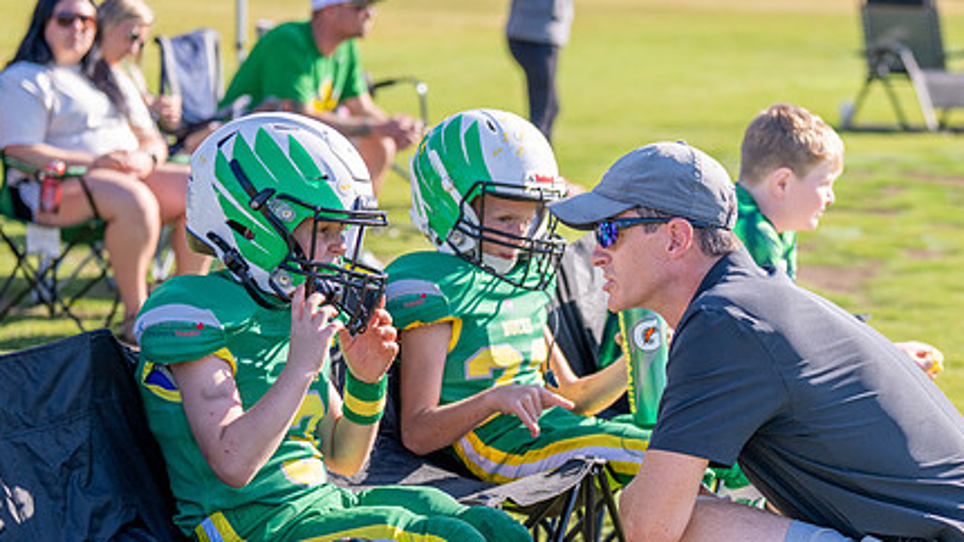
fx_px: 3042
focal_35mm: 119
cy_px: 418
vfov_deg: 10.2
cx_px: 672
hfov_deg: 17.9
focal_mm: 70
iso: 250
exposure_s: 1/2500
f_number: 2.8
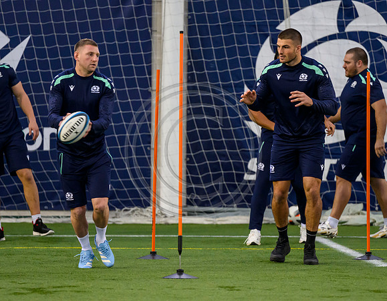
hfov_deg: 5.9
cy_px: 153
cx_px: 243
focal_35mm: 334
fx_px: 3783
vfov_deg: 4.6
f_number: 2.8
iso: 3200
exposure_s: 1/500
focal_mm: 200
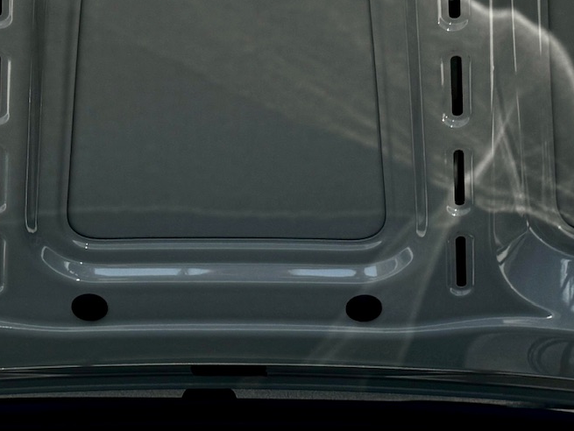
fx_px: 1244
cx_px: 230
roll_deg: +0.5
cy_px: 470
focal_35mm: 75
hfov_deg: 25.9
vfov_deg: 18.9
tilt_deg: -23.6
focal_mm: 6.76
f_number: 1.78
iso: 80
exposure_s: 1/3247
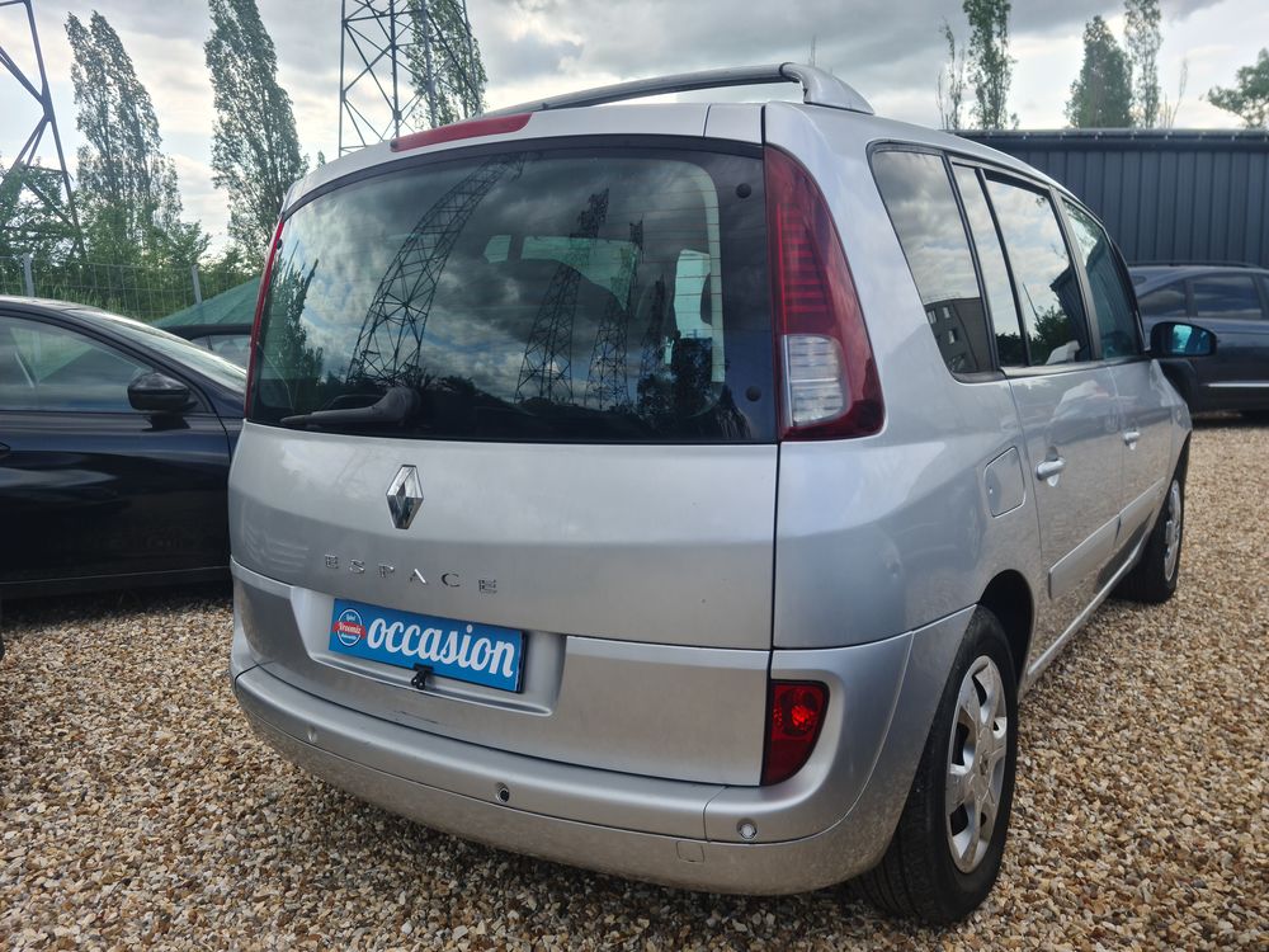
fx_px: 990
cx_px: 634
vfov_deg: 51.4
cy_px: 476
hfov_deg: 65.3
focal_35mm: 27
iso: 25
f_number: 2
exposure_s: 1/388
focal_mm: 5.9
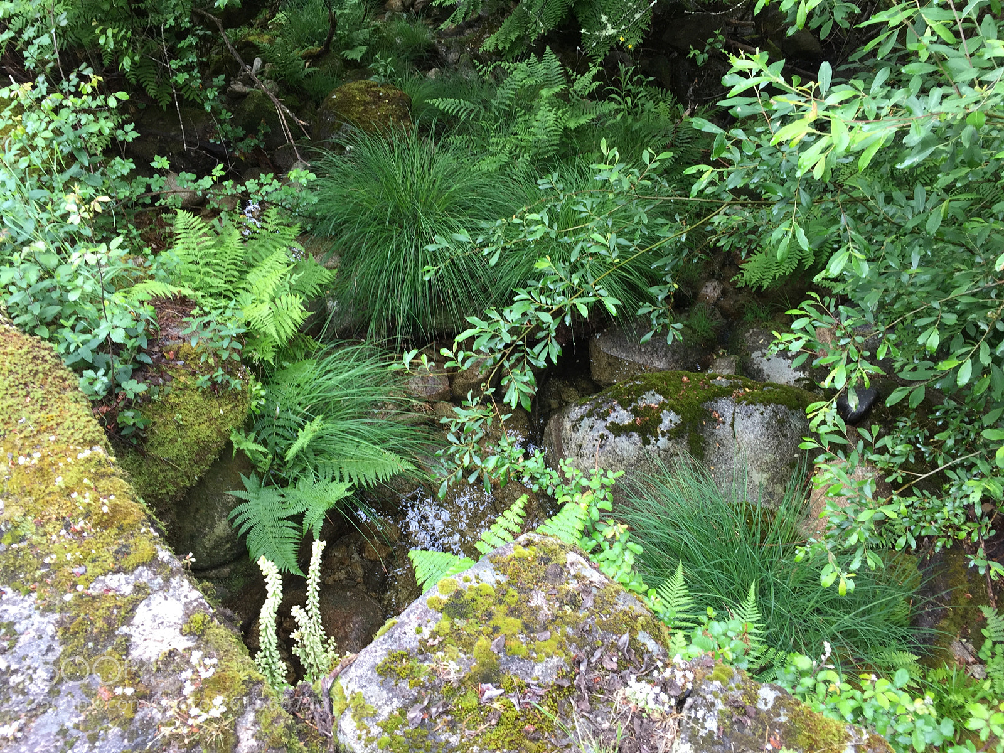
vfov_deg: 48.2
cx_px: 502
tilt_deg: -44.9
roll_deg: -2.6
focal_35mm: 29
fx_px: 841
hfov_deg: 61.7
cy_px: 376
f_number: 2.2
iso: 32
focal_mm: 4.15
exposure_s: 1/50
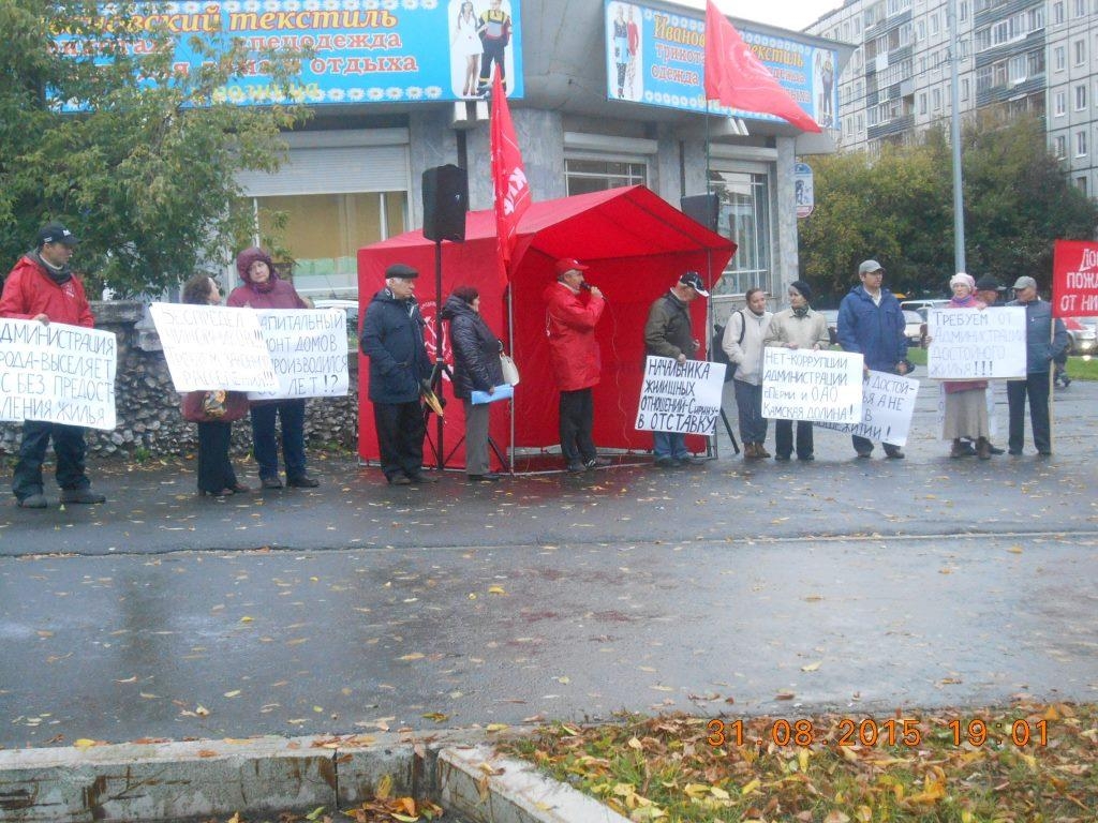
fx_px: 1554
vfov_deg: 29.7
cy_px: 412
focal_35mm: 49
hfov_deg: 38.9
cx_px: 549
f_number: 4.8
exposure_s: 1/60
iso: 500
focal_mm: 8.8
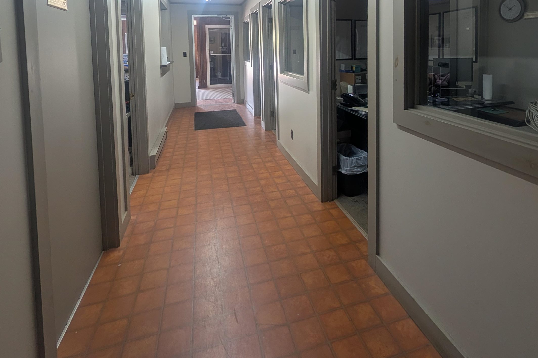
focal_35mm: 18
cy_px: 67
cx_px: 298
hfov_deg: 89.7
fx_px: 269
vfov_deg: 61.3
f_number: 1.7
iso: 140
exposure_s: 1/60
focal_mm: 2.02
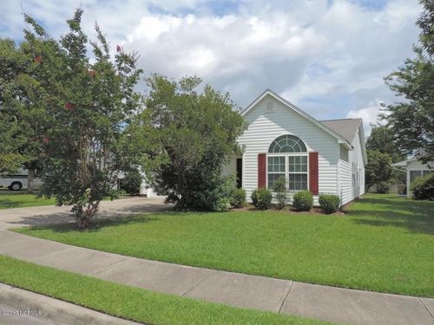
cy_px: 162
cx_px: 217
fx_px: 301
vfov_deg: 56.8
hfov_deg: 71.6
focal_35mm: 24
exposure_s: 1/2000
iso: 140
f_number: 3
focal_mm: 4.3
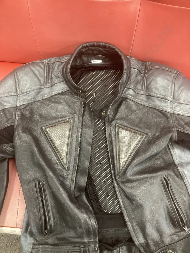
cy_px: 126
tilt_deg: -74.8
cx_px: 95
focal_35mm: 28
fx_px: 205
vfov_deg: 63.4
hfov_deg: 49.7
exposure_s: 1/50
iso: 320
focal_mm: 3.99
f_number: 1.8
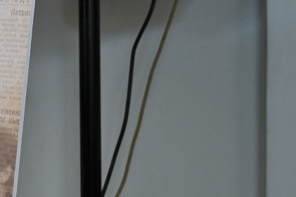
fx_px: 1009
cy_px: 107
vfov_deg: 11.1
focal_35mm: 123
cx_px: -226
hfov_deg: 14.7
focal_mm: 34.5
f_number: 4
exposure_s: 1/125
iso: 900
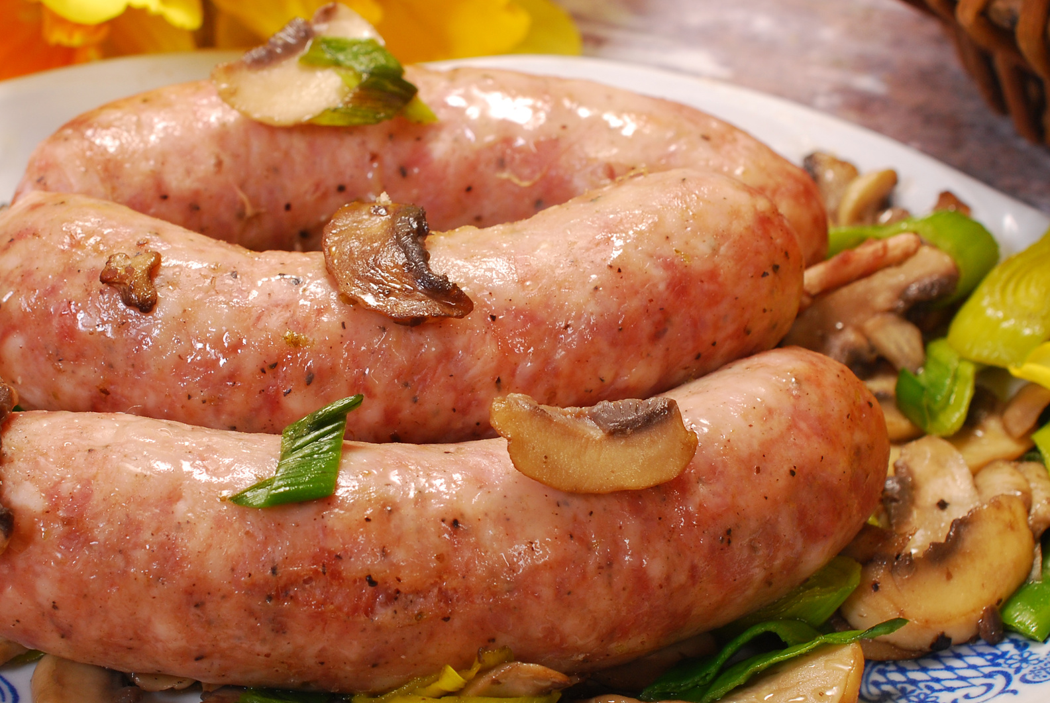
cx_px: 402
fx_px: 2599
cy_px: 380
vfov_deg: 15.4
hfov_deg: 22.8
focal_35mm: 89
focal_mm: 40
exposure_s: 1/160
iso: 200
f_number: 9
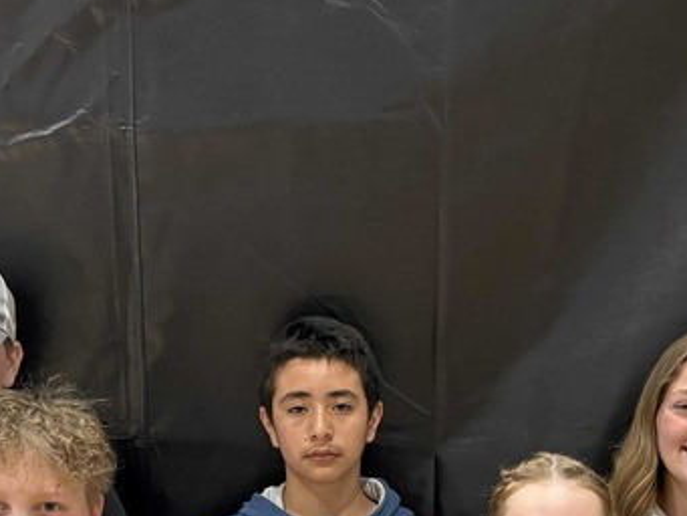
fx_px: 1549
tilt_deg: -8.8
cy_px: 661
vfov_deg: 17.8
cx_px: 415
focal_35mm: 78
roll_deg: -0.1
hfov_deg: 25.0
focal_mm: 5.96
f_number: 1.6
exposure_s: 1/60
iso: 250
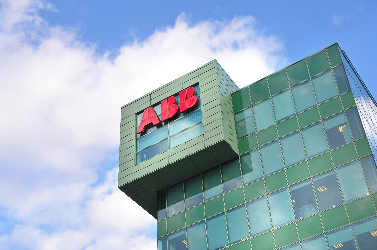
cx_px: 188
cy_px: 125
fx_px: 596
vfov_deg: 23.7
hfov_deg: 35.1
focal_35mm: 57
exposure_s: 1/250
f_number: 7.1
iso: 200
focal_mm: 38
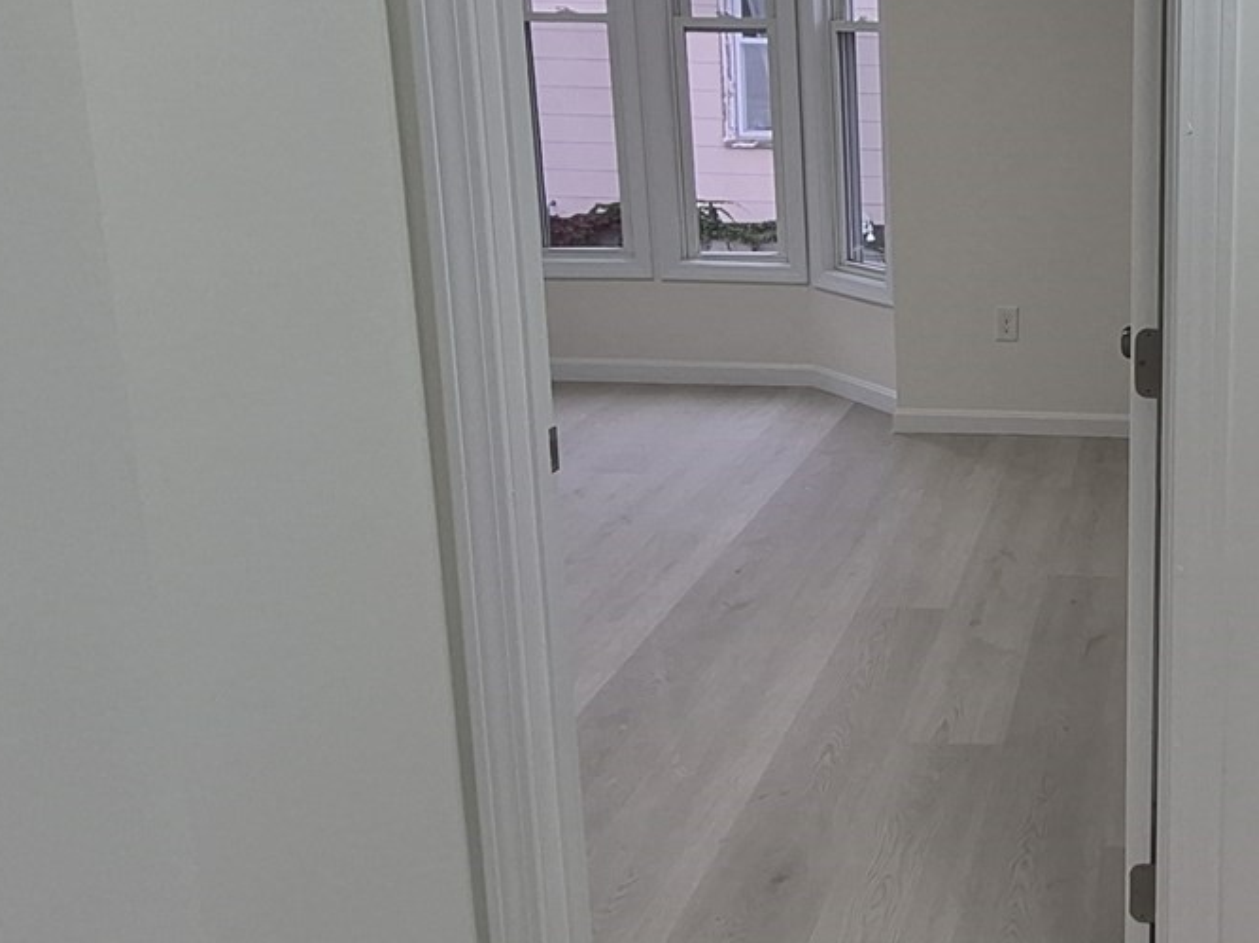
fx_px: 1454
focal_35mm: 40
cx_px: 1274
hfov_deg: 40.6
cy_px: 323
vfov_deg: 35.6
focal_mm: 1.74
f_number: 2.2
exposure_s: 1/60
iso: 64
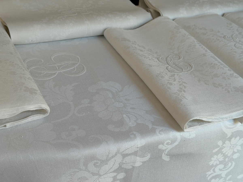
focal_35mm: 48
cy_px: 91
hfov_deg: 39.7
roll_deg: -6.6
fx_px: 337
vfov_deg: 30.3
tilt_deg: -36.7
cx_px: 122
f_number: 1.78
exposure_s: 1/190
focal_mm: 6.76
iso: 50
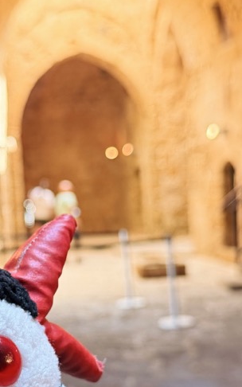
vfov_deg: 30.4
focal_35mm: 67
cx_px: 51
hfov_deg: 19.3
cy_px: 264
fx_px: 707
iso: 200
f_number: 1.78
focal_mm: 6.76
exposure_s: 1/84
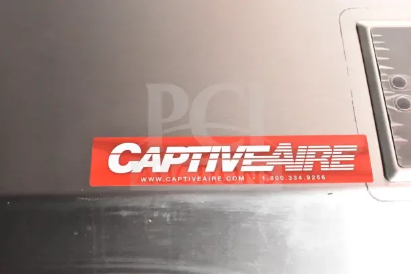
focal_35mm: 60
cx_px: 206
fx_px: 685
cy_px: 137
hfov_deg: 33.4
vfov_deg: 22.6
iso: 6400
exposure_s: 1/250
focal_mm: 40
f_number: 8
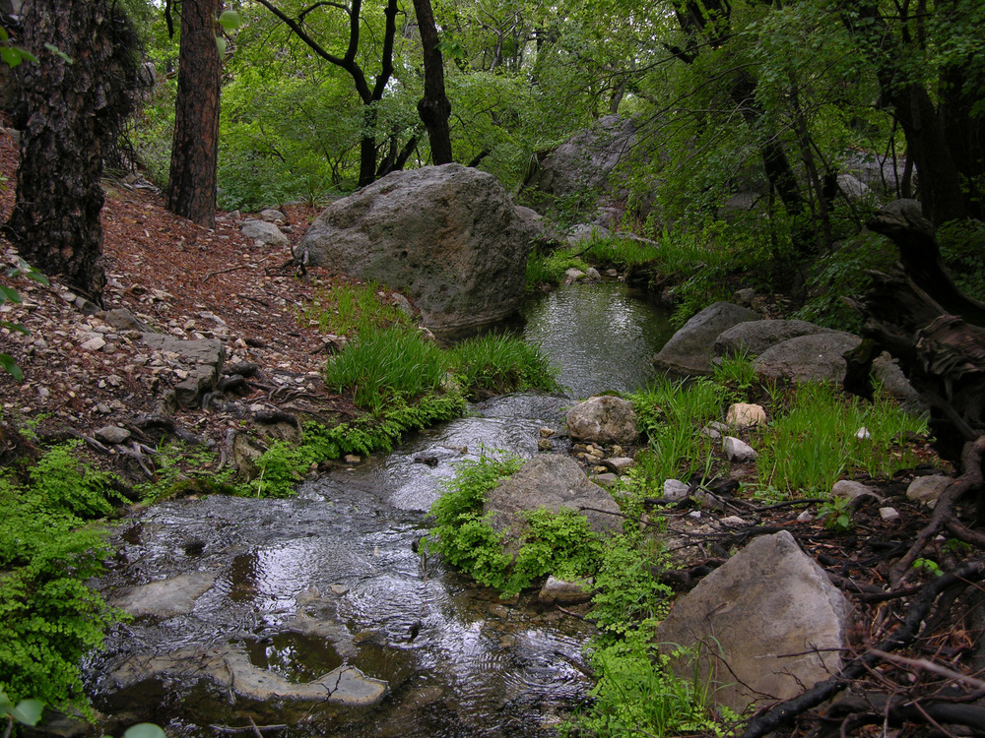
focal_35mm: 50
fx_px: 1423
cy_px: 369
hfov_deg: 38.2
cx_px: 492
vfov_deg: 29.1
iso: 50
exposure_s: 1/125
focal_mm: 12.7
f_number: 3
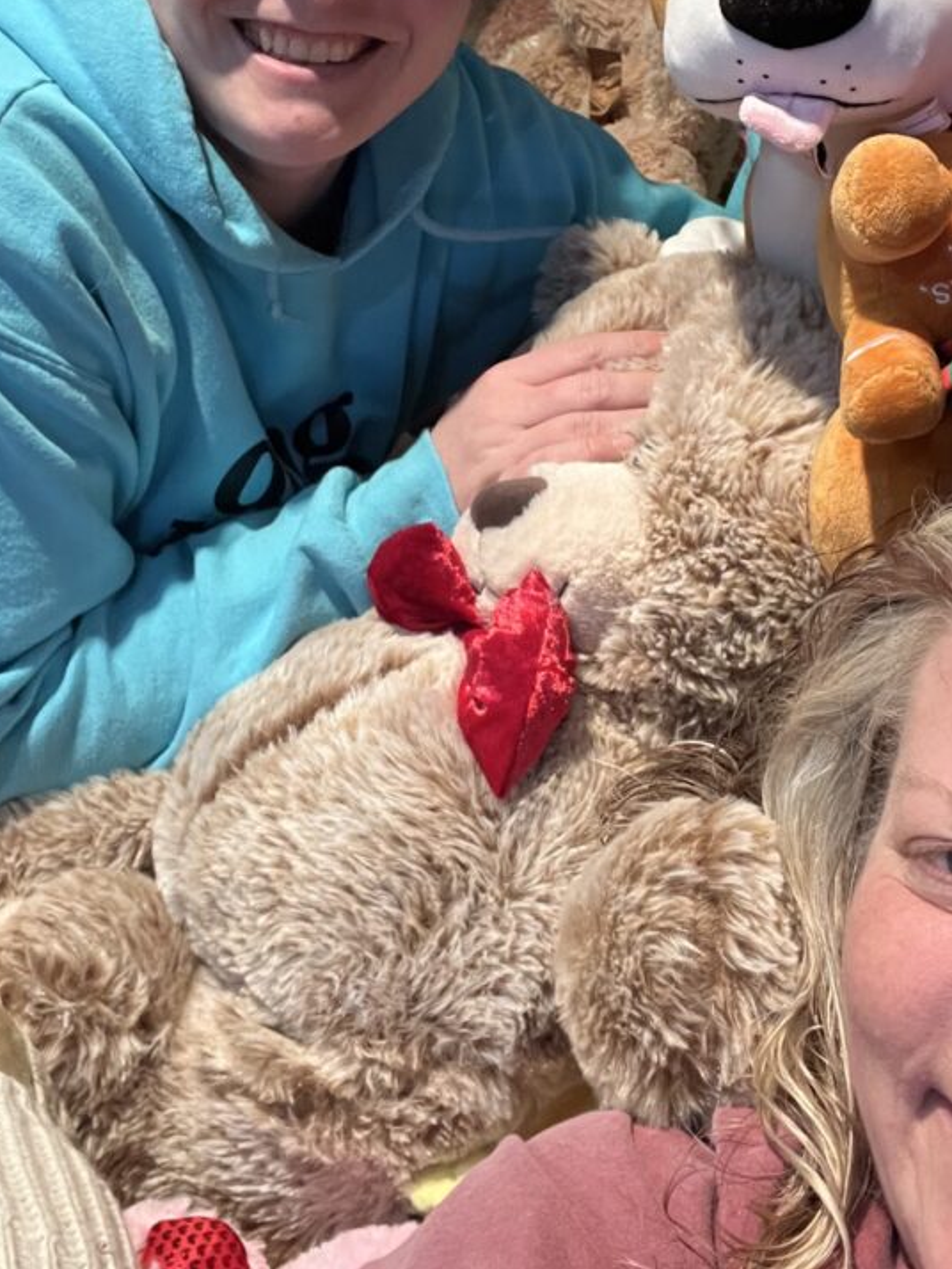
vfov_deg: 43.2
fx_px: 1576
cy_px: 418
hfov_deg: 33.6
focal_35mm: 43
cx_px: 471
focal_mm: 2.71
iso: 250
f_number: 2.2
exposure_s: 1/60
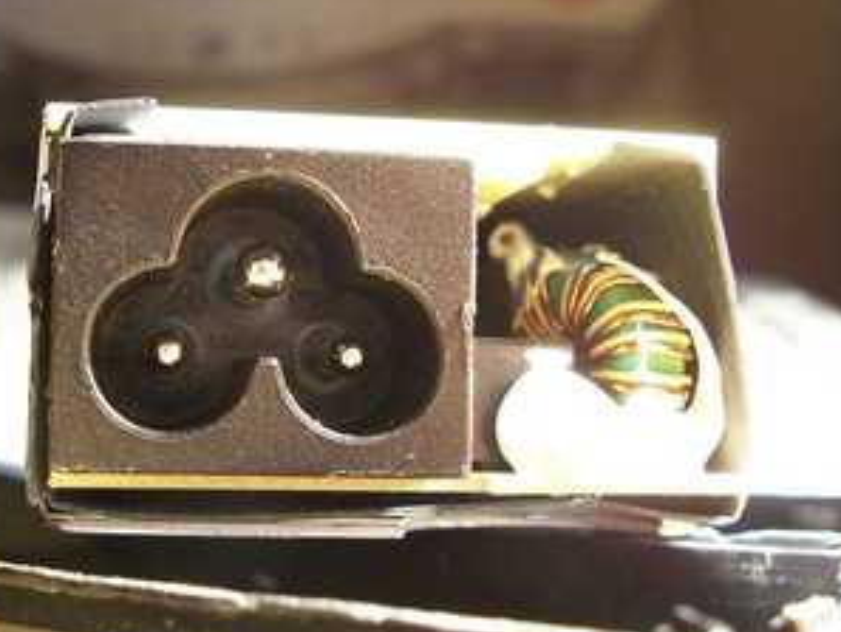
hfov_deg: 35.8
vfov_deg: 27.5
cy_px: 374
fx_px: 1288
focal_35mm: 53
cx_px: 280
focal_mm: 6
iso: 140
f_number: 2.8
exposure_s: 1/15
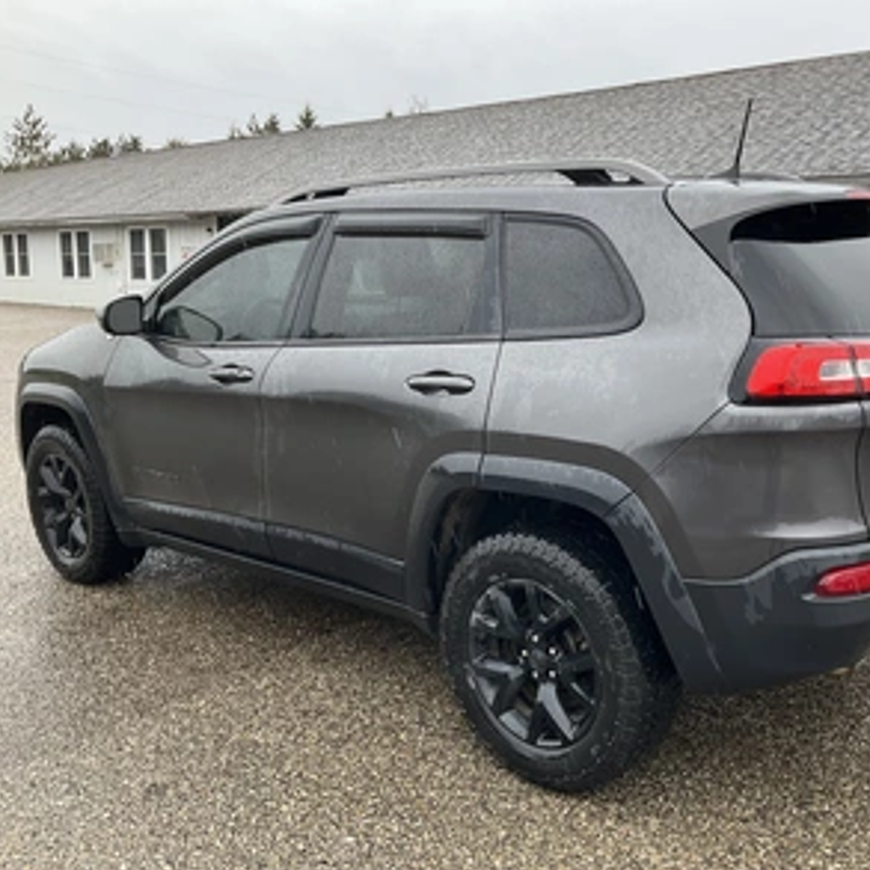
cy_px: 442
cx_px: 558
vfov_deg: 47.2
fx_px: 995
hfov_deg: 46.7
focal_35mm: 35
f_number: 1.8
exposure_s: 1/122
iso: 25
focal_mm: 3
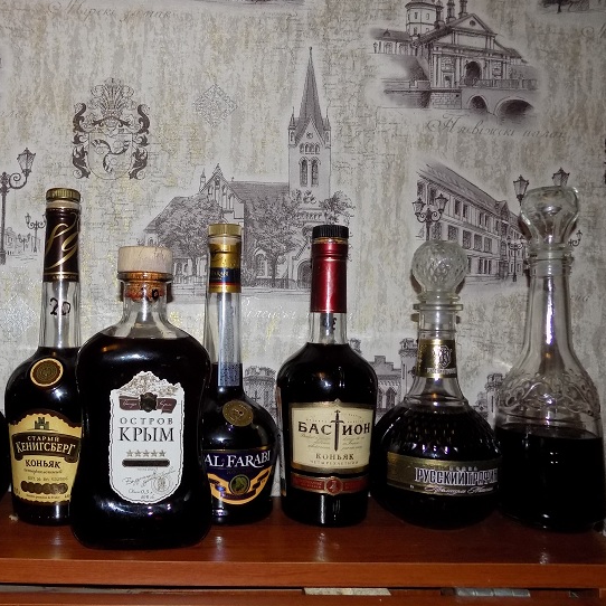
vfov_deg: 54.0
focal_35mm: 30
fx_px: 594
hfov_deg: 52.5
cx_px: 181
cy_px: 318
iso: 200
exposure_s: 1/30
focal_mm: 4
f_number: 3.1
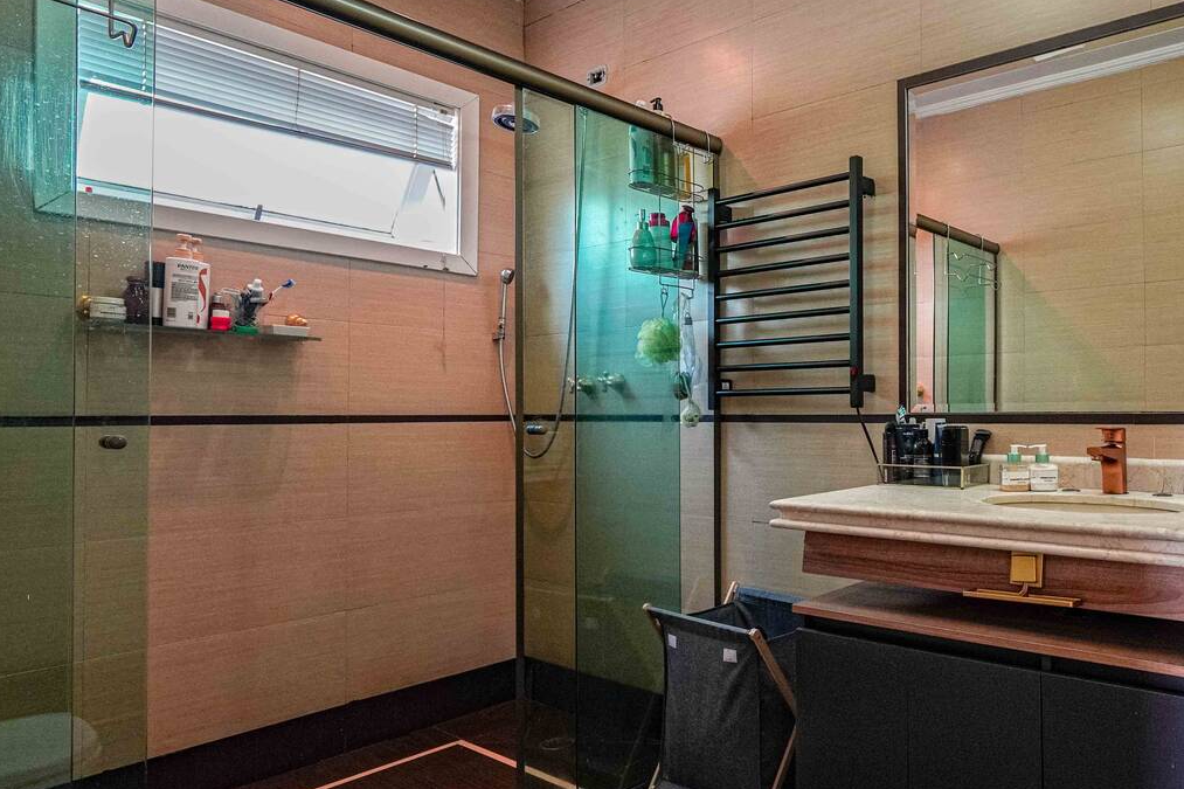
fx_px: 789
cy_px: 396
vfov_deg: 53.1
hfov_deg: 68.6
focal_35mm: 24
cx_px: 898
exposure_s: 1/20
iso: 640
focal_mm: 10
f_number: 5.6
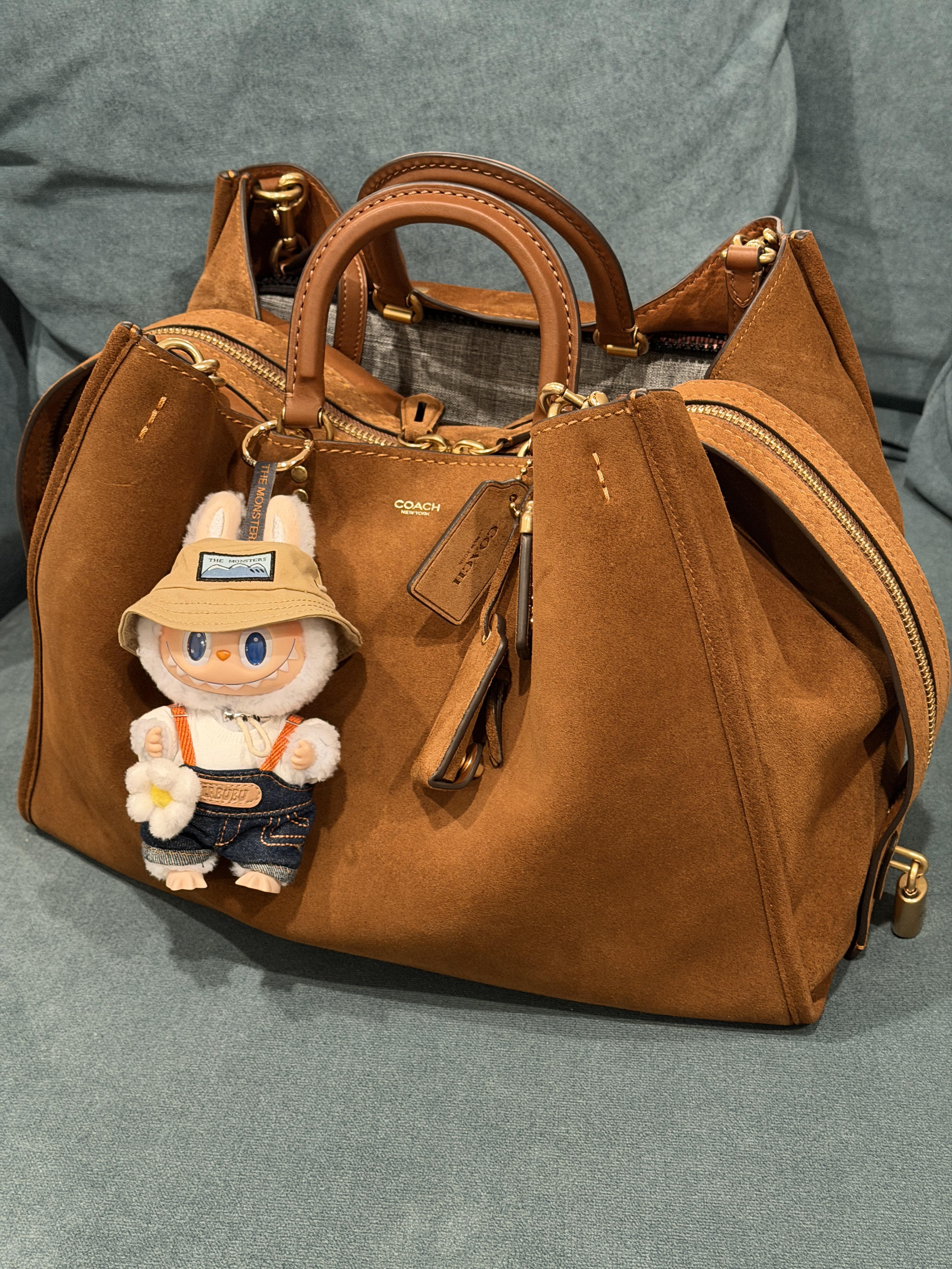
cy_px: 634
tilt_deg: -32.9
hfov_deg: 30.3
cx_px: 476
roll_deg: +1.2
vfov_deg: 39.7
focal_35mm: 48
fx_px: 1760
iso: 500
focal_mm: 6.76
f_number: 1.78
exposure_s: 1/30
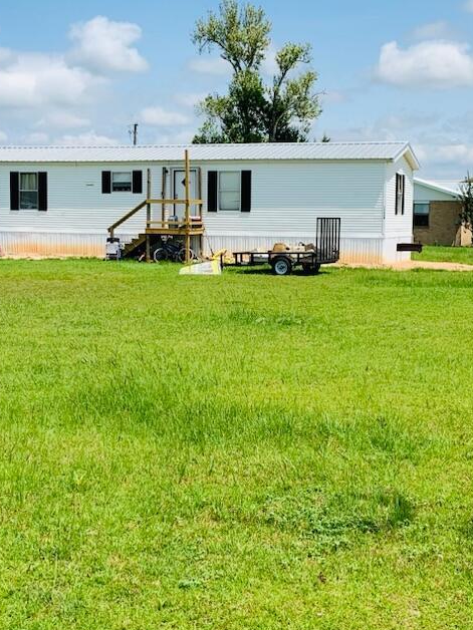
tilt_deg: -2.9
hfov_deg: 27.5
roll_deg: -0.6
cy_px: 304
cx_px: 242
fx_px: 966
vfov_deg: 36.2
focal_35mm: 53
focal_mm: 4.25
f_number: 1.8
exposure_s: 1/2994
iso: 25
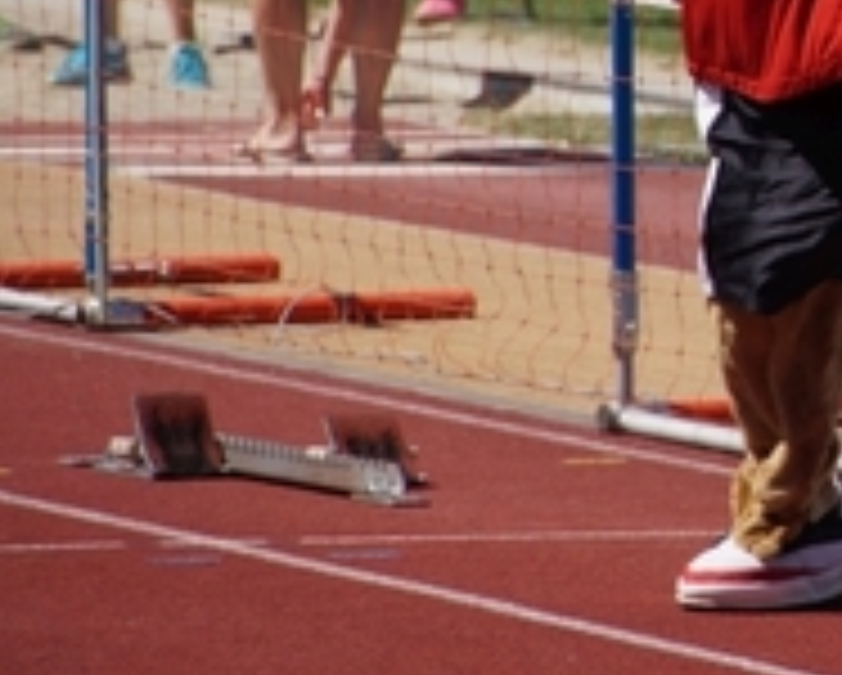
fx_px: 15192
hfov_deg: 3.2
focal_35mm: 609
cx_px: 1193
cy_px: -92
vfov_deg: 2.5
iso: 250
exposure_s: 1/2000
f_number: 6.3
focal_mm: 150
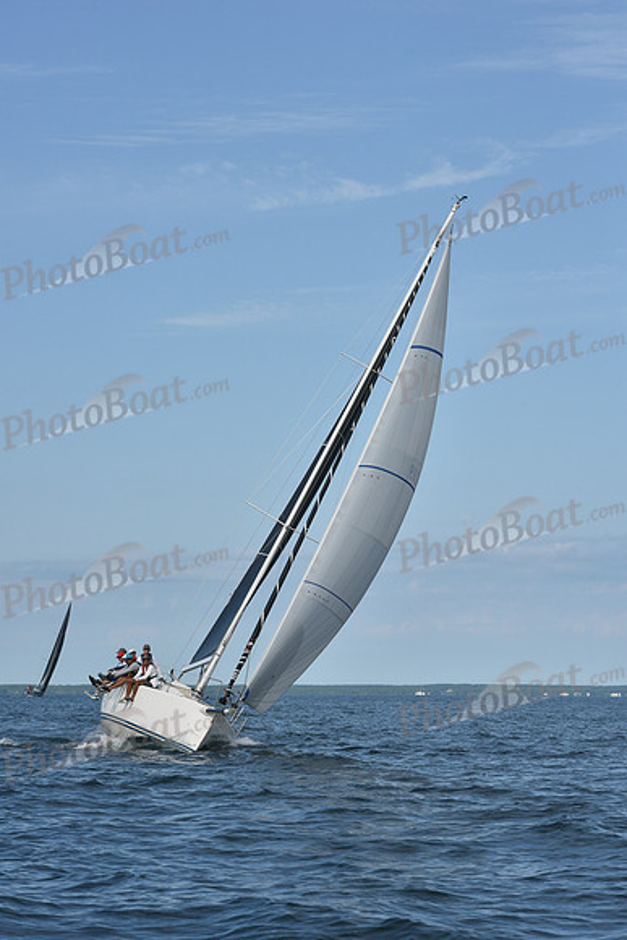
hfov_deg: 13.7
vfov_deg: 20.4
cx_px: 314
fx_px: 2611
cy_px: 470
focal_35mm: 100
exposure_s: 1/1000
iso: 320
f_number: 11
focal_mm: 100
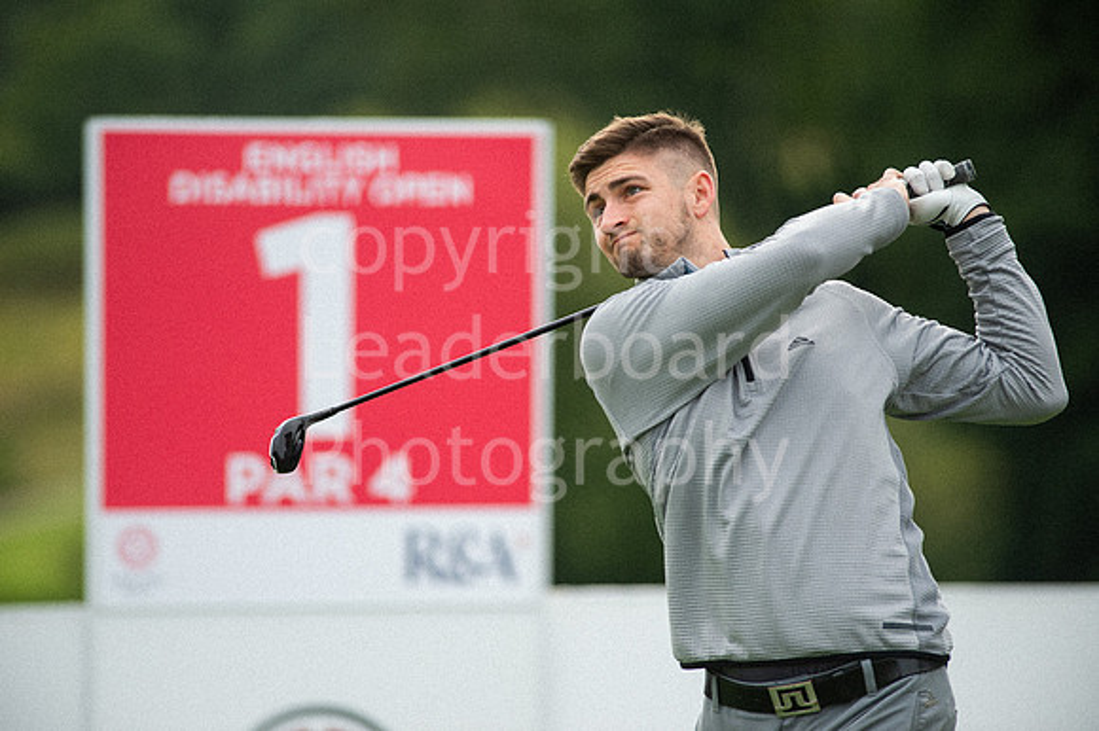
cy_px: 366
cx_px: 550
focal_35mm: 300
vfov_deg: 4.6
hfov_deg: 6.9
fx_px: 9153
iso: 800
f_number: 4.5
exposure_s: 1/2500
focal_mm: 300
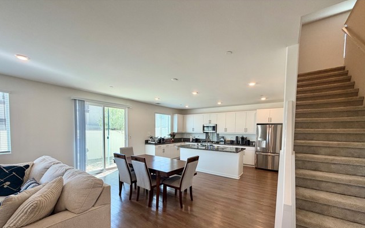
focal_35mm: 15
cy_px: 137
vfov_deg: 74.0
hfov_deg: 101.4
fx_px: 149
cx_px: 182
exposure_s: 1/120
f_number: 2.2
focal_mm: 2.22
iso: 100
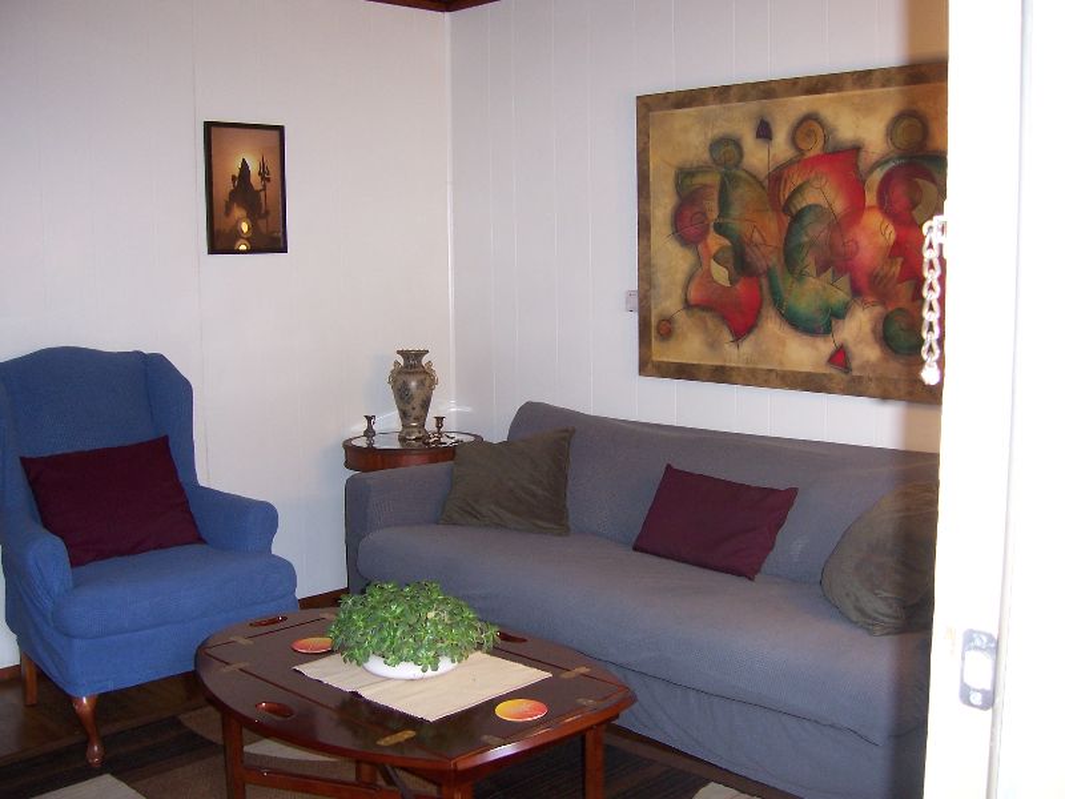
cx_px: 532
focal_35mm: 36
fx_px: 1108
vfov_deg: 39.7
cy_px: 400
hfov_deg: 51.4
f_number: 3
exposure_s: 1/60
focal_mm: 6
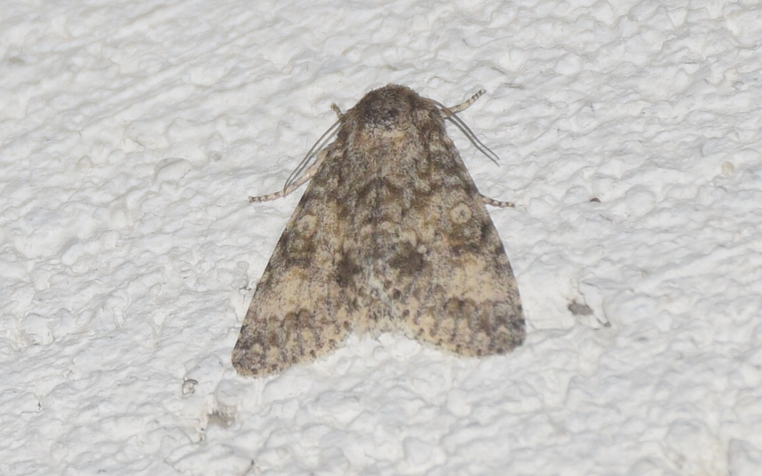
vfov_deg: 5.9
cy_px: 253
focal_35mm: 222
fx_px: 4610
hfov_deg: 9.4
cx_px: 343
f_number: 7.1
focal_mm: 130
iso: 320
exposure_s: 1/60
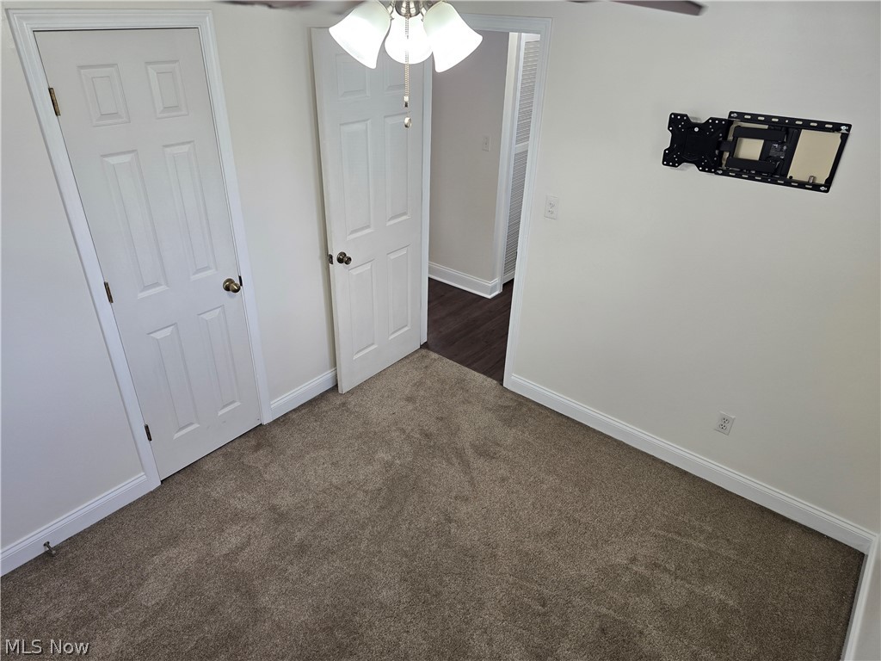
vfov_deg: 58.9
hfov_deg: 73.9
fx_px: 585
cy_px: 330
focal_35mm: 23
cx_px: 440
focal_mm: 6.3
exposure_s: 1/120
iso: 100
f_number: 1.7
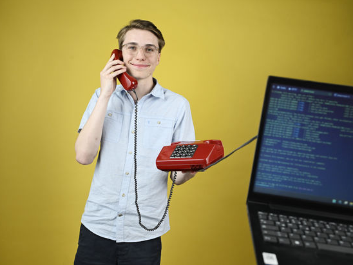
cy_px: 132
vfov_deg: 38.1
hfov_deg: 49.5
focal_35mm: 38
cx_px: 181
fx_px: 383
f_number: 6.3
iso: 1600
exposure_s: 1/320
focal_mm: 34.5
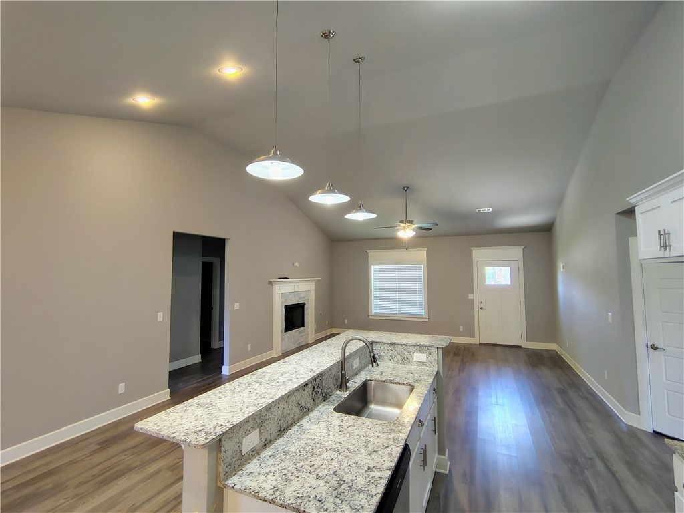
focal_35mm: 16
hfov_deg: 94.5
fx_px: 316
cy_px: 256
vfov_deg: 78.1
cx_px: 342
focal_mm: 2.13
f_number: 2.2
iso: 442
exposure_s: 1/30
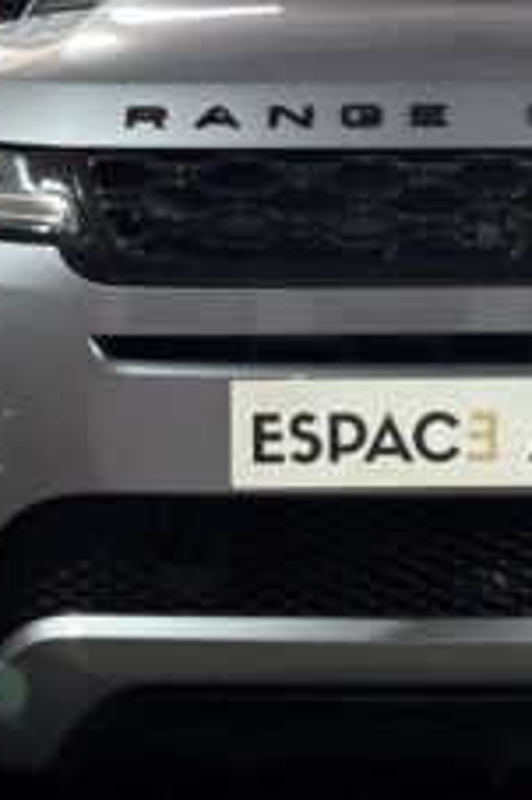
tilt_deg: -6.1
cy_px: 280
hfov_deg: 15.3
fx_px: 1953
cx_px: 476
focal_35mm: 88
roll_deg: +1.1
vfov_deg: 23.1
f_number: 1.78
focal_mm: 6.76
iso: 200
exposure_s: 1/33
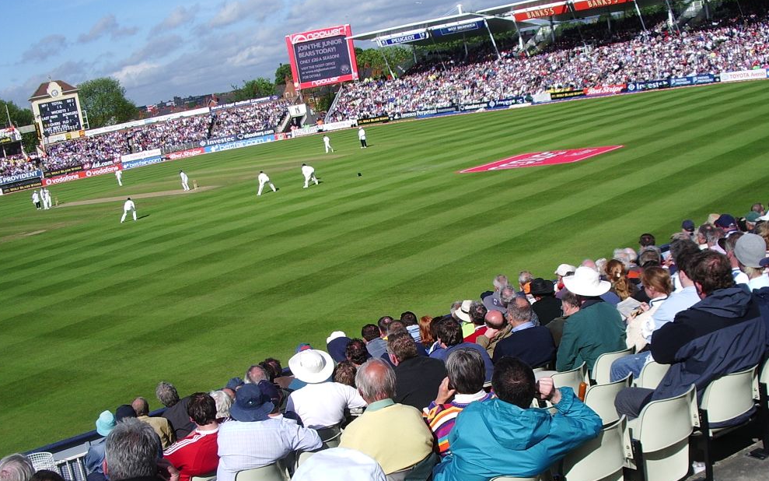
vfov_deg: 26.6
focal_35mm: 48
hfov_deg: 41.8
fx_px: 1006
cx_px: 388
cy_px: 342
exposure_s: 1/640
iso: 50
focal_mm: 5.8
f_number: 4.3
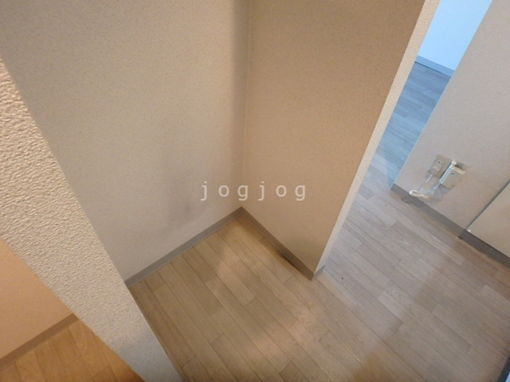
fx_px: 309
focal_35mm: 21
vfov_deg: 63.4
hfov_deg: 79.0
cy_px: 191
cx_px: 255
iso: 800
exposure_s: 1/30
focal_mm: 3.7
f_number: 3.5
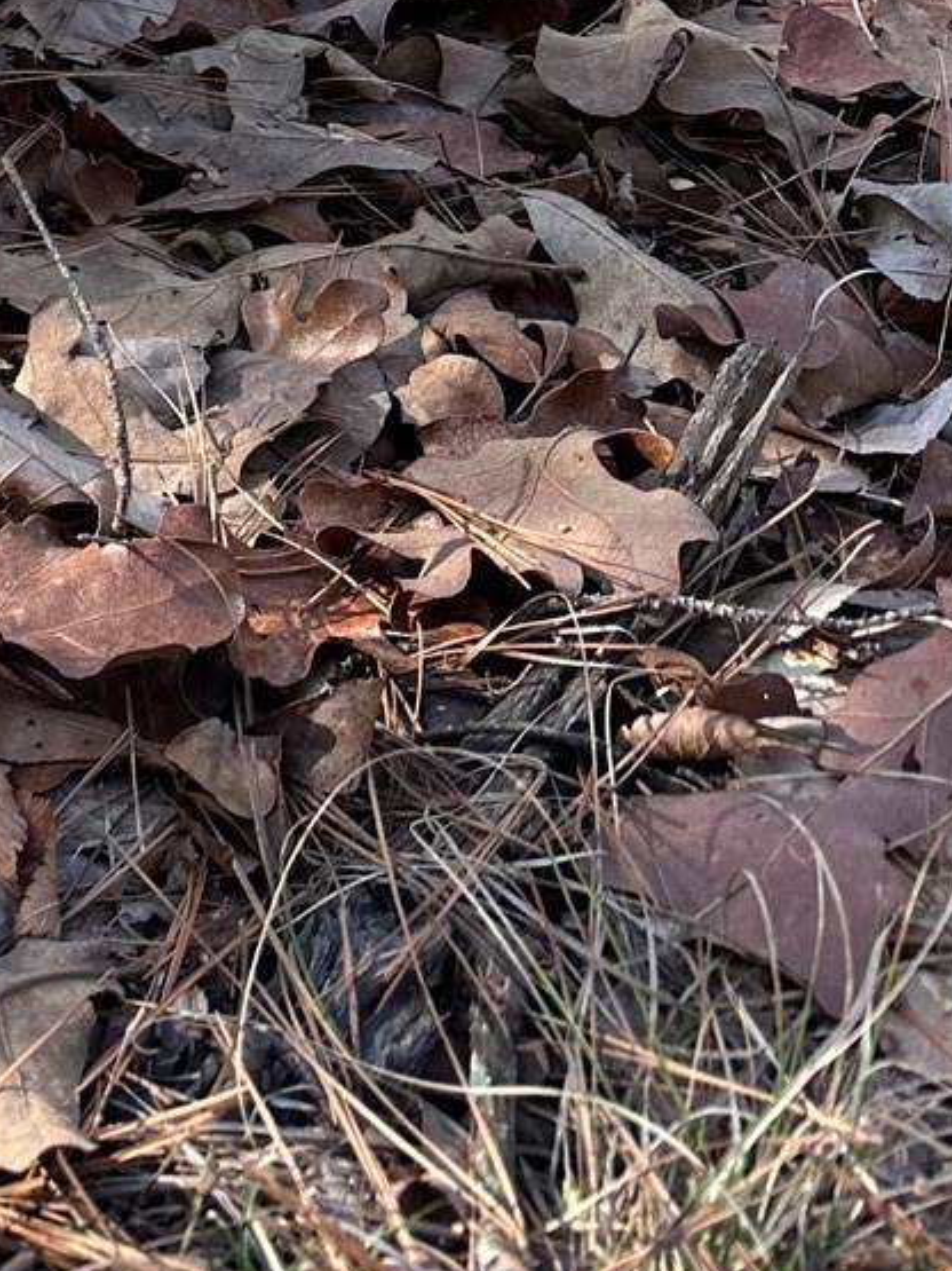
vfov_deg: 21.0
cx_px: -648
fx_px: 3045
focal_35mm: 83
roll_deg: -0.3
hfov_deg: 15.7
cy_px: -456
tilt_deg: -18.9
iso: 80
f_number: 1.78
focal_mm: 6.86
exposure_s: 1/349
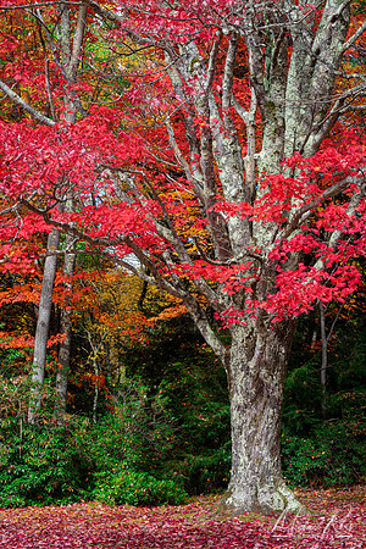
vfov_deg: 22.1
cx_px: 183
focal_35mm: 92
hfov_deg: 14.9
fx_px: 1403
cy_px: 274
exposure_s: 1/45
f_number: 13
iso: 100
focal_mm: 92
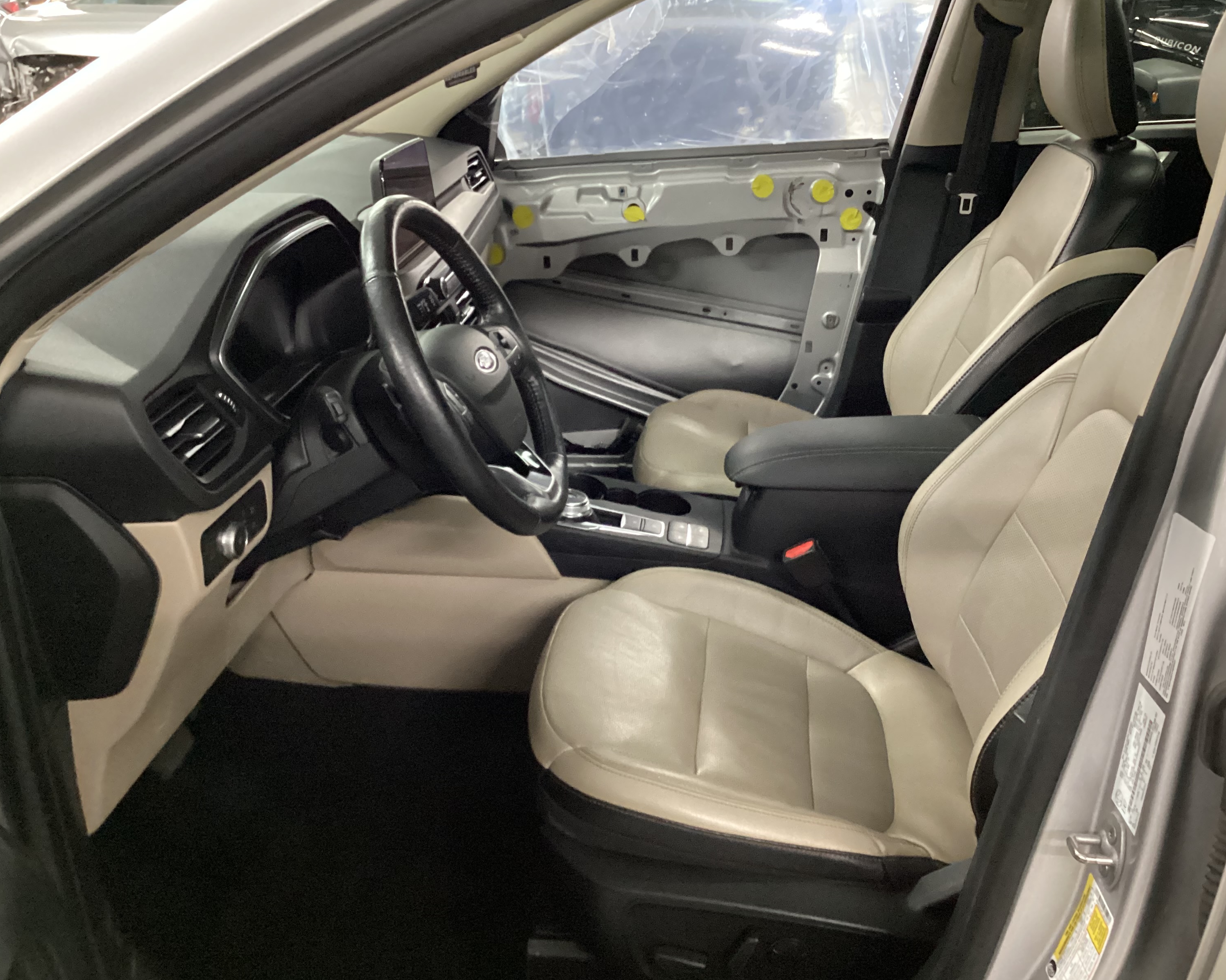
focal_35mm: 33
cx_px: 645
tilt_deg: -24.5
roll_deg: -0.9
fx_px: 1197
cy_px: 488
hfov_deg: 54.2
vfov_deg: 44.5
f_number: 2.4
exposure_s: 1/25
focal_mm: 3.3
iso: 640
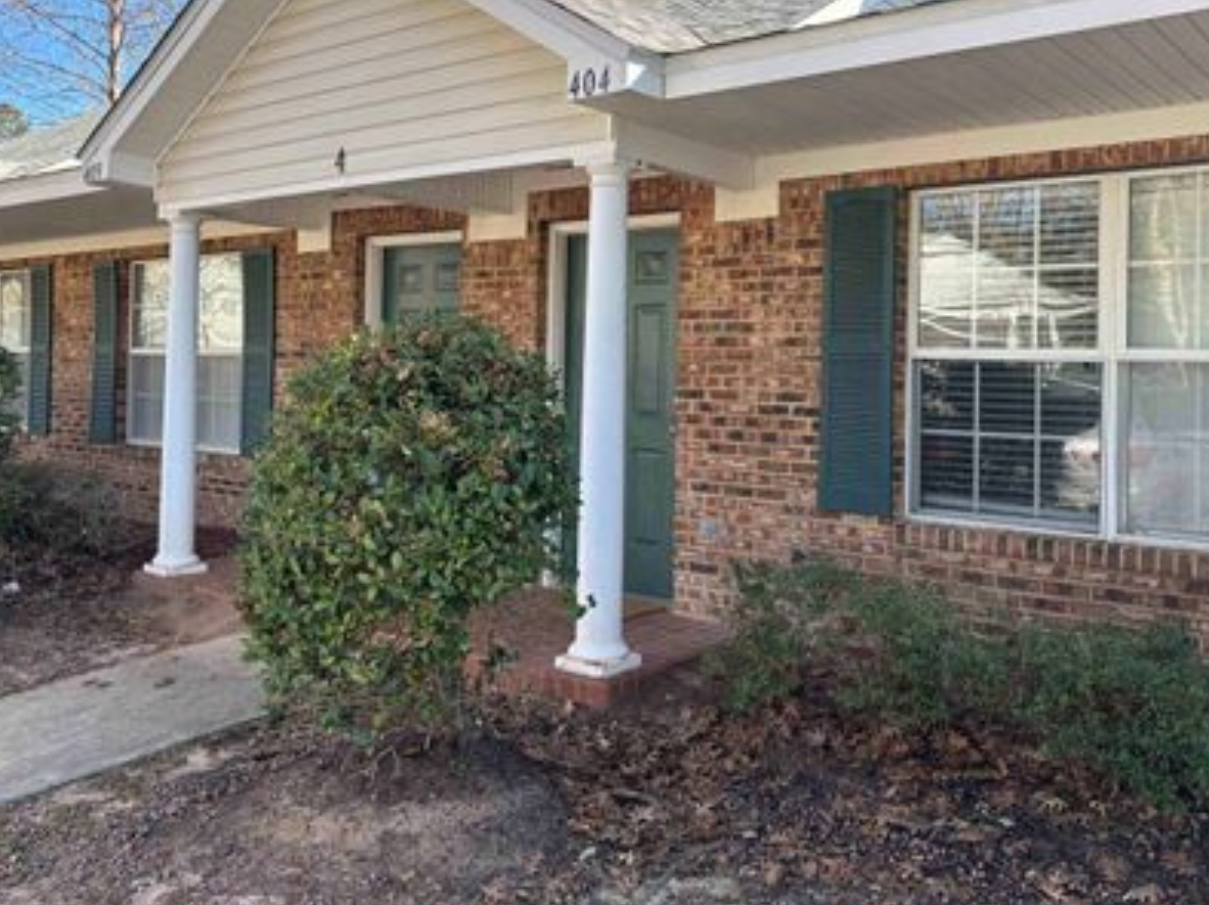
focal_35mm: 33
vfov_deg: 42.6
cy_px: 348
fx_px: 1152
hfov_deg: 55.3
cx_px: 647
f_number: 1.6
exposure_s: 1/630
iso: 50
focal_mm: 5.96
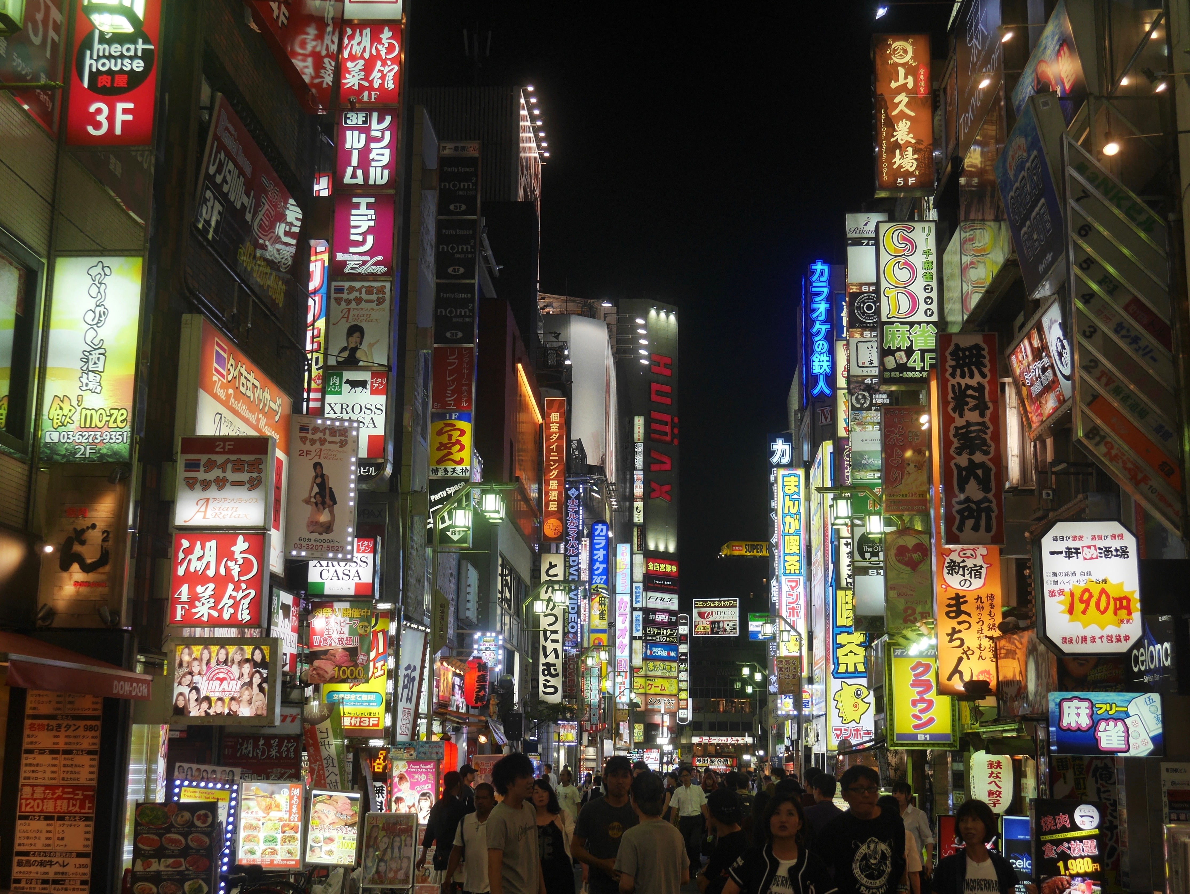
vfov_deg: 32.9
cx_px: 595
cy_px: 447
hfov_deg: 42.9
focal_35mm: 44
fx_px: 1513
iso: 320
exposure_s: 1/60
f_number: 4.7
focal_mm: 22
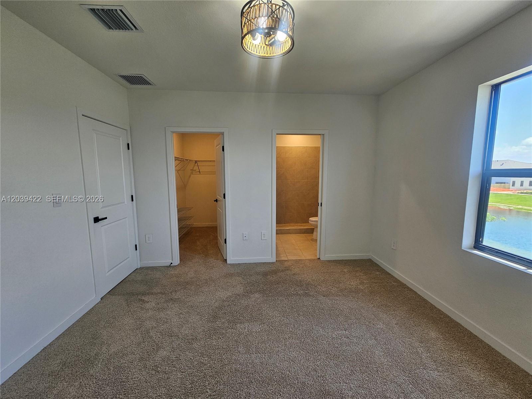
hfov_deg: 106.2
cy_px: 200
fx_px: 200
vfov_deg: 89.9
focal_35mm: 13
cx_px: 266
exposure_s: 1/60
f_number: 2.2
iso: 64
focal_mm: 2.2
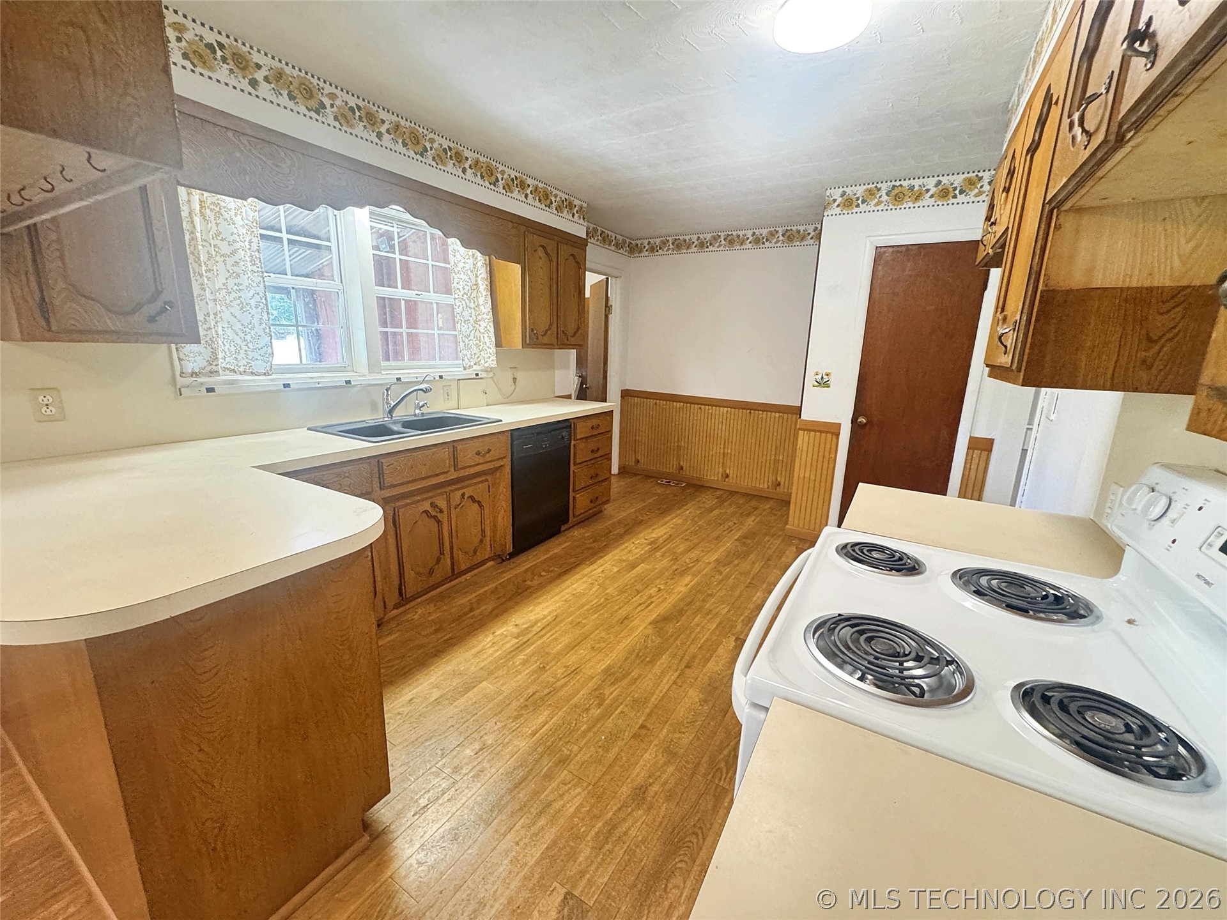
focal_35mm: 14
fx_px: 496
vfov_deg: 85.7
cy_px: 460
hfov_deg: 102.1
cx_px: 614
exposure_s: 1/60
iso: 400
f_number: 2.2
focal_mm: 2.2
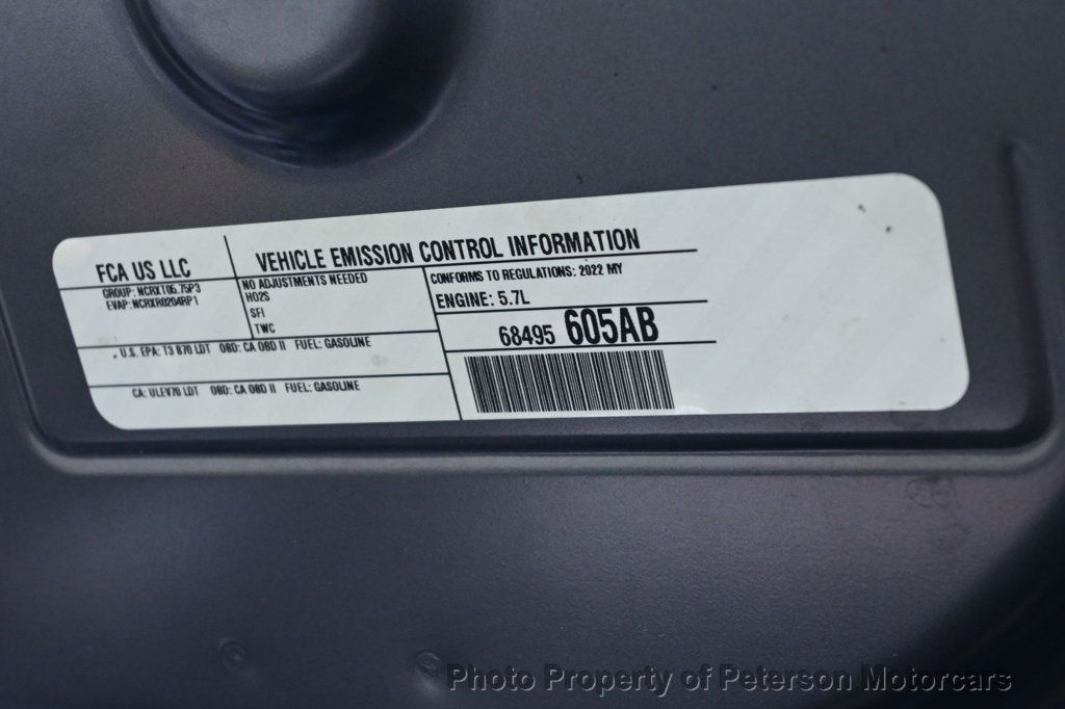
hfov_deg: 27.0
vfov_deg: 18.2
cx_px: 532
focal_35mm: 75
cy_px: 354
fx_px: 2218
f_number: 6.3
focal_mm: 50
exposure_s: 1/80
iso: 1000
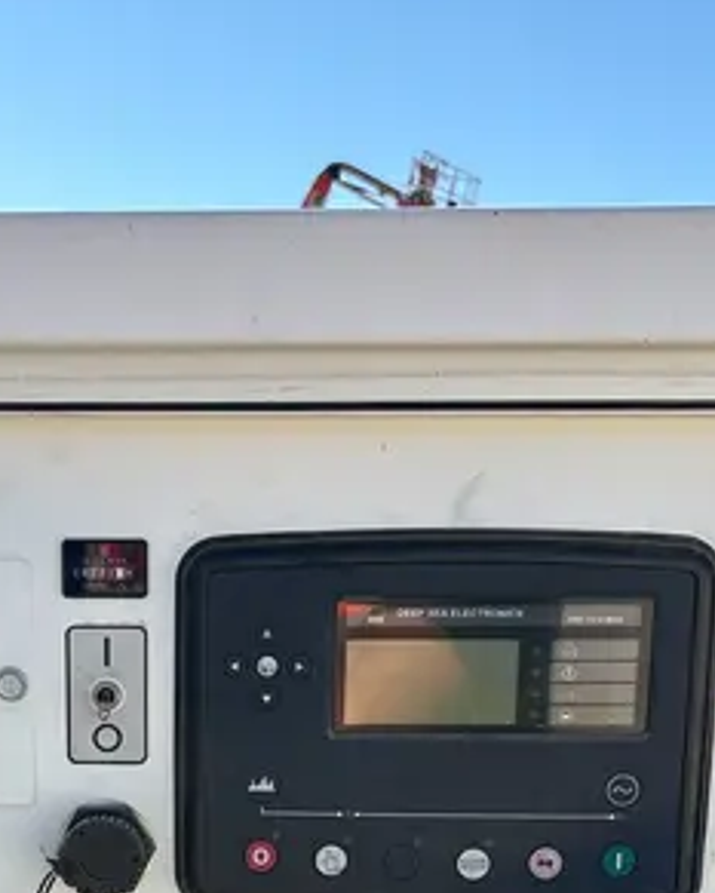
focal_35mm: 64
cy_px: 858
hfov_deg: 23.5
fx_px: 1692
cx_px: 135
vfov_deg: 28.1
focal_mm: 5.96
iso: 50
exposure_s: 1/2639
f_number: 1.6
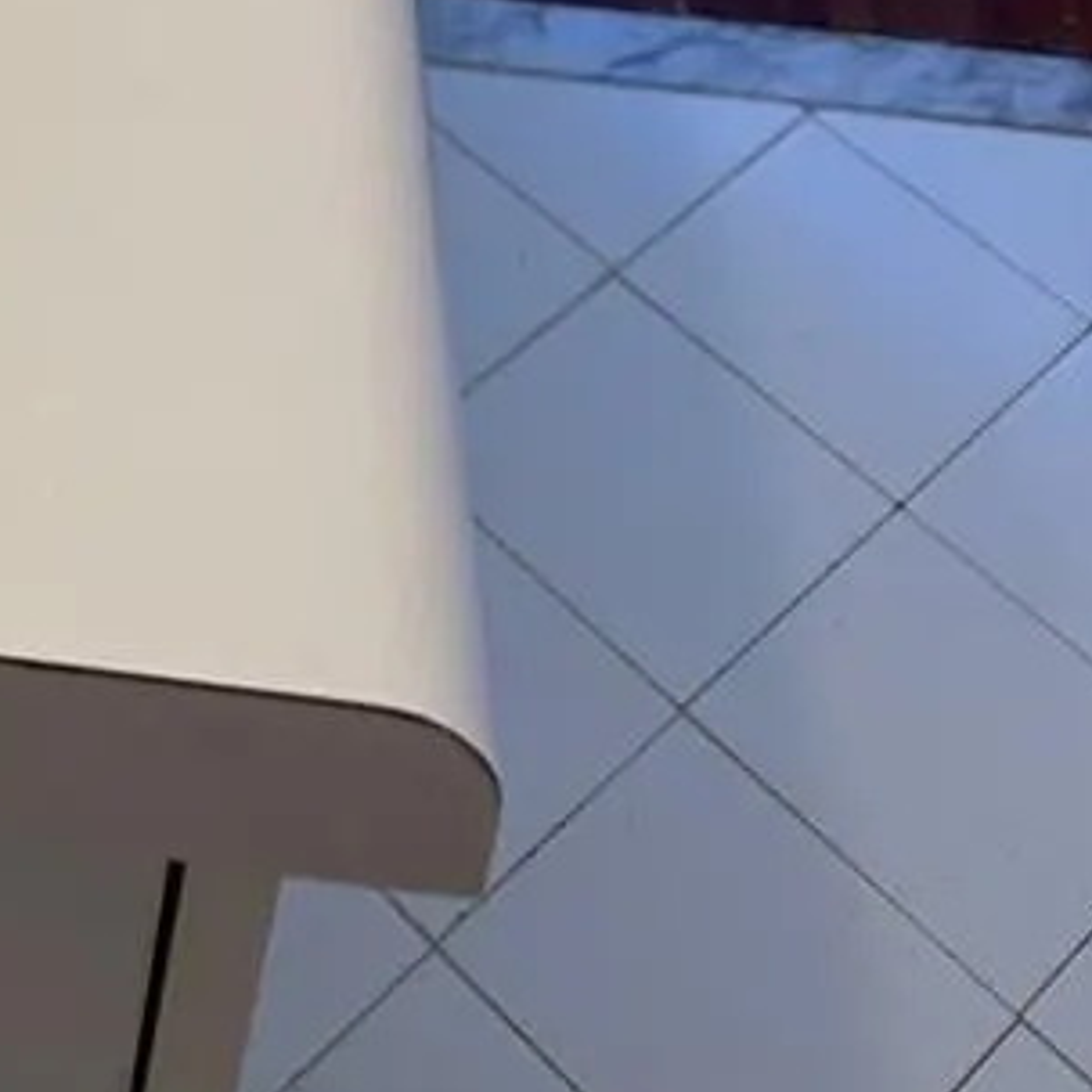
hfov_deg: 18.9
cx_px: -378
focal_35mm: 84
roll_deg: -0.3
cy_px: -887
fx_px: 2998
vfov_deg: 16.9
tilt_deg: -30.8
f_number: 1.78
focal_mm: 6.86
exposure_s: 1/235
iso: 64
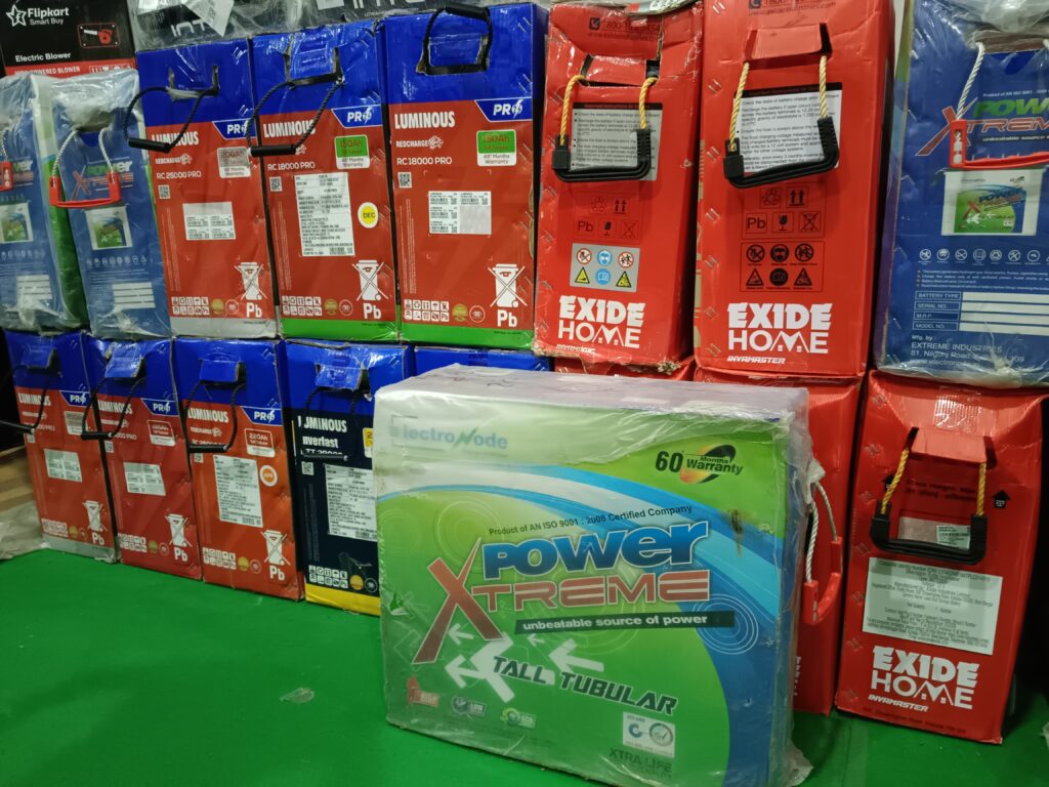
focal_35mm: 25
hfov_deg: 69.4
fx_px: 758
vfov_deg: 54.9
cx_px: 524
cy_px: 394
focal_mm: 4.84
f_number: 1.79
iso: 3441
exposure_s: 1/16.7
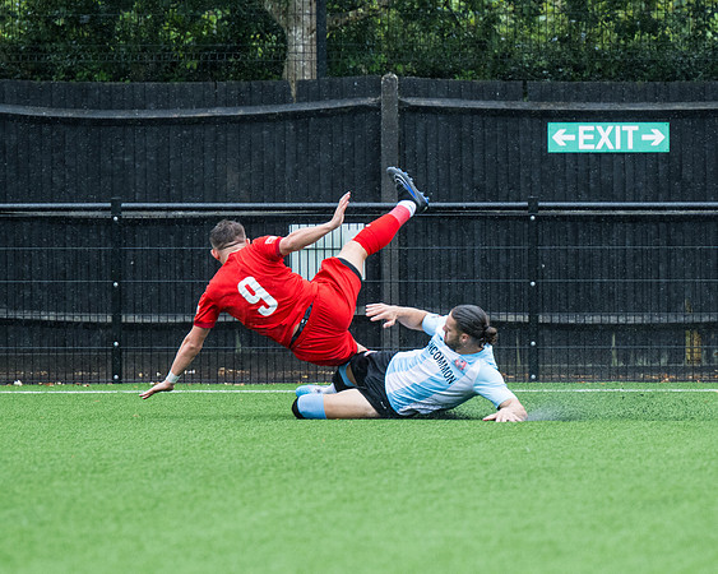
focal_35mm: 547
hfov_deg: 3.5
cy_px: 349
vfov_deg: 2.8
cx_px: 538
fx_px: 11628
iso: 800
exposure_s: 1/1250
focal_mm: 240
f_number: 4
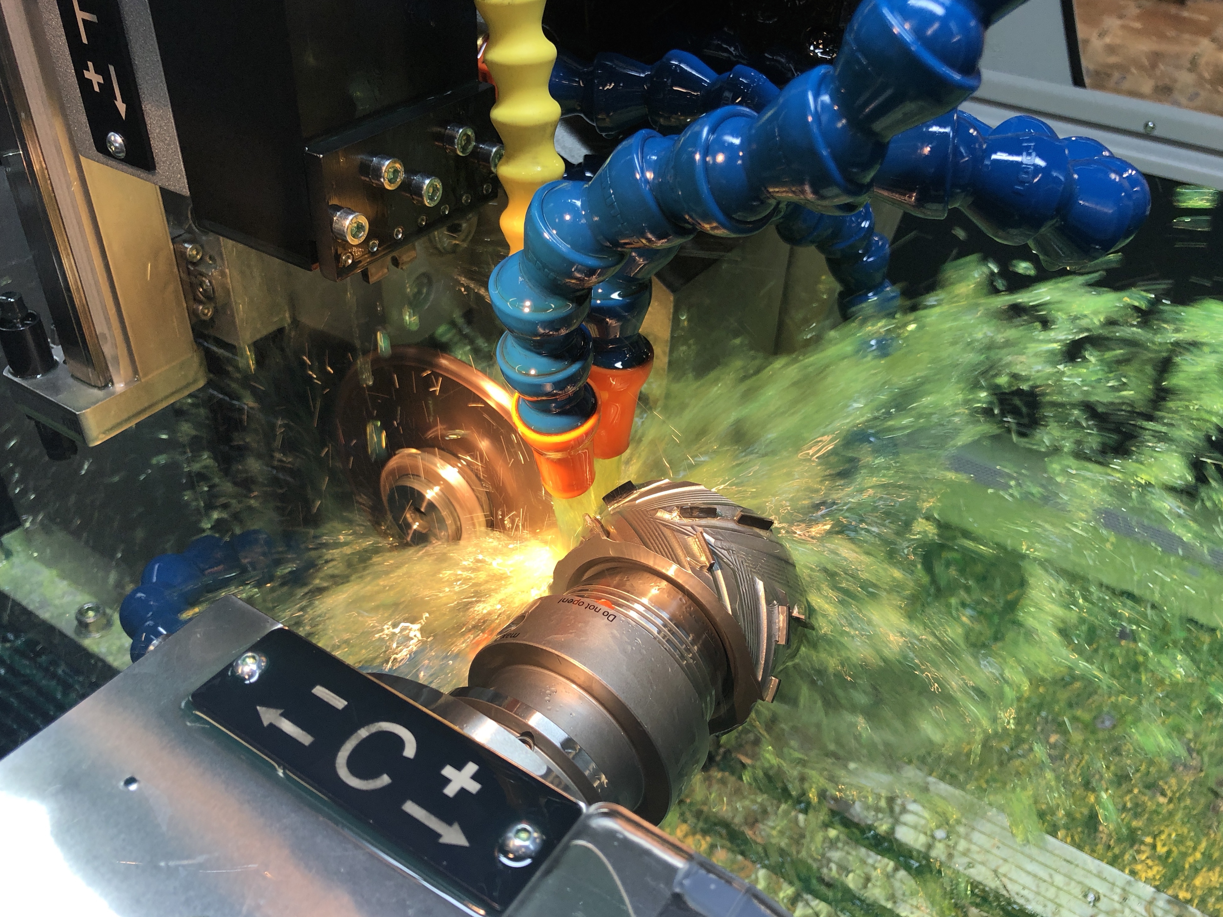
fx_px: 1025
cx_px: 598
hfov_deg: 61.7
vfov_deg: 48.2
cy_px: 462
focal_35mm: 29
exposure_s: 1/100
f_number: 1.8
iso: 40
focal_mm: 4
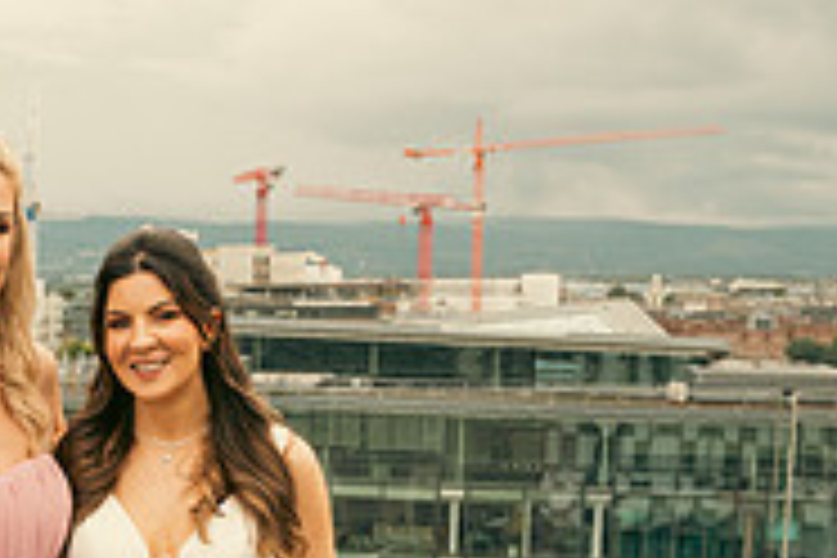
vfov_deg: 17.6
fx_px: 1744
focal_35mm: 75
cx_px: 18
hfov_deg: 25.8
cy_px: 605
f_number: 6.3
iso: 200
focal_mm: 24
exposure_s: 1/250
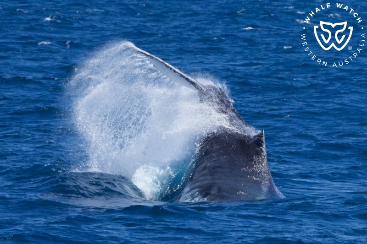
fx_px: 3384
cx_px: 184
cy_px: 122
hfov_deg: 6.2
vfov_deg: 4.1
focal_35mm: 332
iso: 1600
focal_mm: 332
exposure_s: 1/3200
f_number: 8
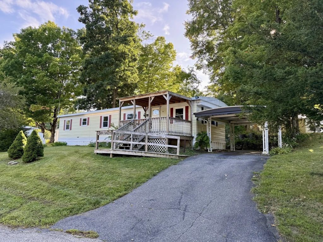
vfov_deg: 56.8
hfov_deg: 71.6
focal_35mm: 24
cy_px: 121
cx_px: 162
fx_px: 224
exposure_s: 1/491
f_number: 1.78
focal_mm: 6.76
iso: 100
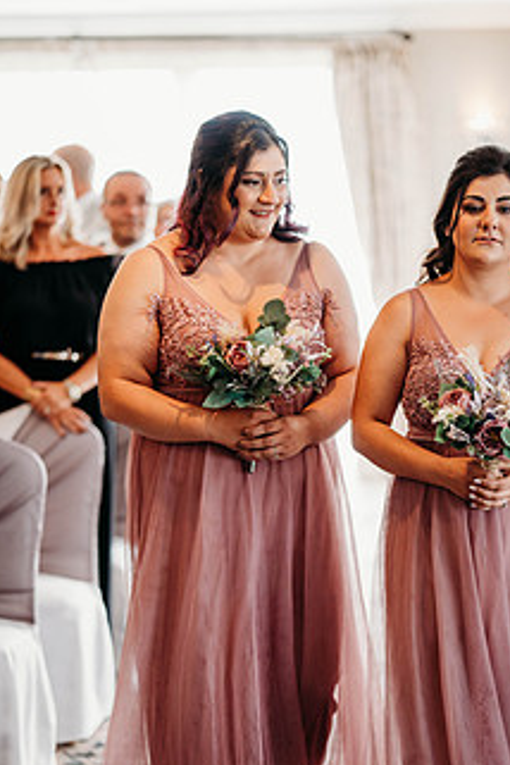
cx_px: 330
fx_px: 2529
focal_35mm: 119
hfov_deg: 11.5
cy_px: 496
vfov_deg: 17.2
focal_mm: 85
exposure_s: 1/200
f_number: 2
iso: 450
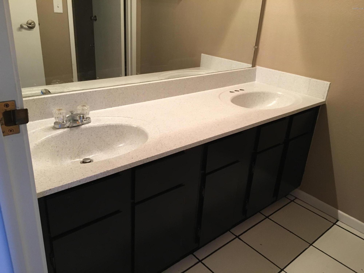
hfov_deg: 61.7
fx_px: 305
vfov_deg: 48.2
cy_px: 136
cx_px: 182
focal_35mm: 29
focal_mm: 4.15
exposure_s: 1/30
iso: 125
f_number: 2.2
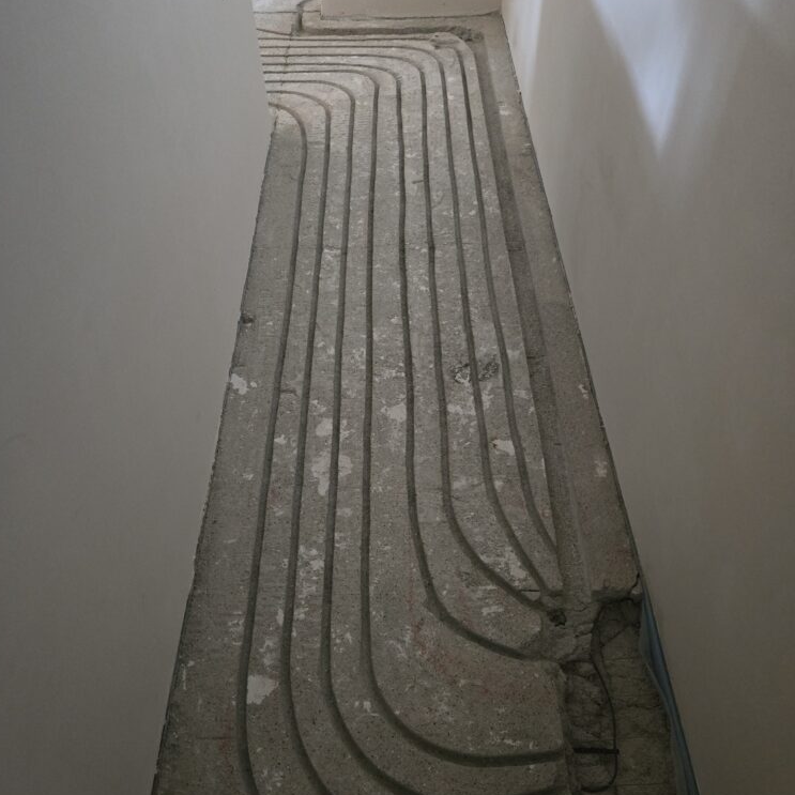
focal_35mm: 28
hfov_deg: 57.3
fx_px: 728
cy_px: 467
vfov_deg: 57.0
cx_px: 402
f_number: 1.8
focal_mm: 5.4
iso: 1600
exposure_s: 1/33.3
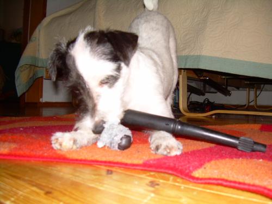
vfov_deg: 37.7
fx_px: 299
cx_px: 136
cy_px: 102
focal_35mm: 38
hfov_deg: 49.0
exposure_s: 1/60
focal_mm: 6.3
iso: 50
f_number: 2.8
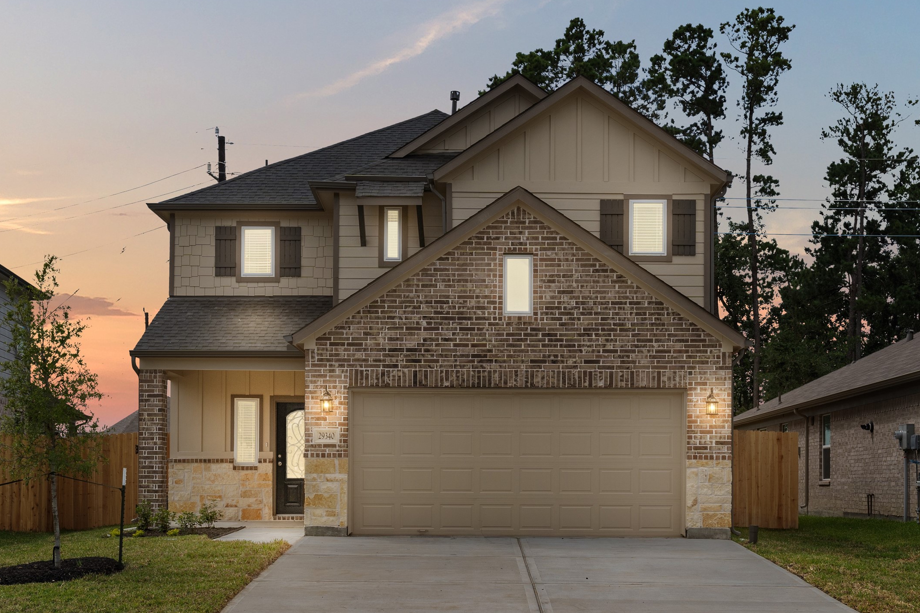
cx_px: 465
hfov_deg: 42.7
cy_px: 308
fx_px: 1176
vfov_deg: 29.2
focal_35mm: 46
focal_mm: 30
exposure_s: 1/640
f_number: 9
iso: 320
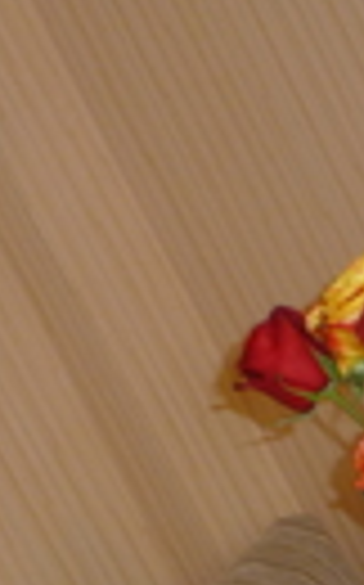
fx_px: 2338
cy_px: 747
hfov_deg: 8.2
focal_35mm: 147
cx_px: 863
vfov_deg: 13.7
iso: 200
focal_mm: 6.7
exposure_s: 1/30
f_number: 3.9
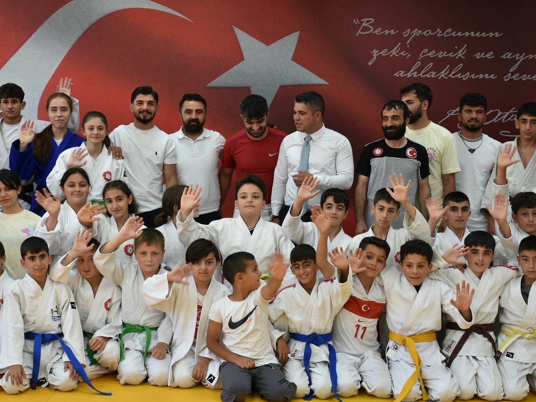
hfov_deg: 33.7
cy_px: 201
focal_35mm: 57
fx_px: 883
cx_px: 229
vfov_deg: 25.7
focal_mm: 34
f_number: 5.6
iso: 800
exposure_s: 1/125
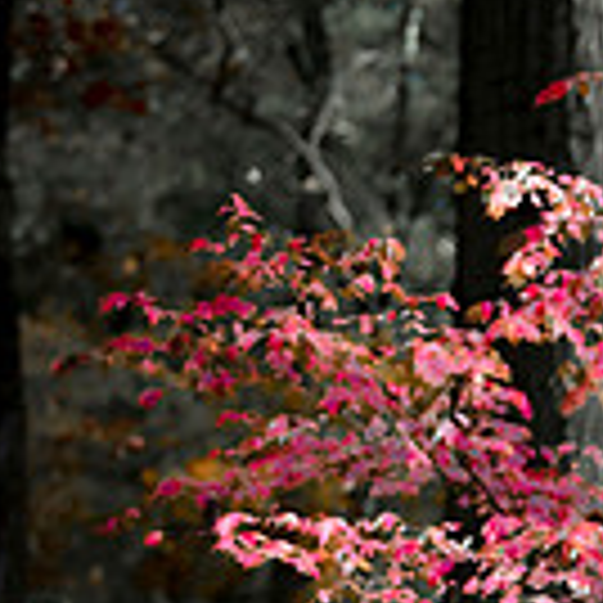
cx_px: 1053
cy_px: 736
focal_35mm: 166
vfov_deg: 10.4
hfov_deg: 10.0
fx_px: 3272
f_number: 2.8
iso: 100
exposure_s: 1/250
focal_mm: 45
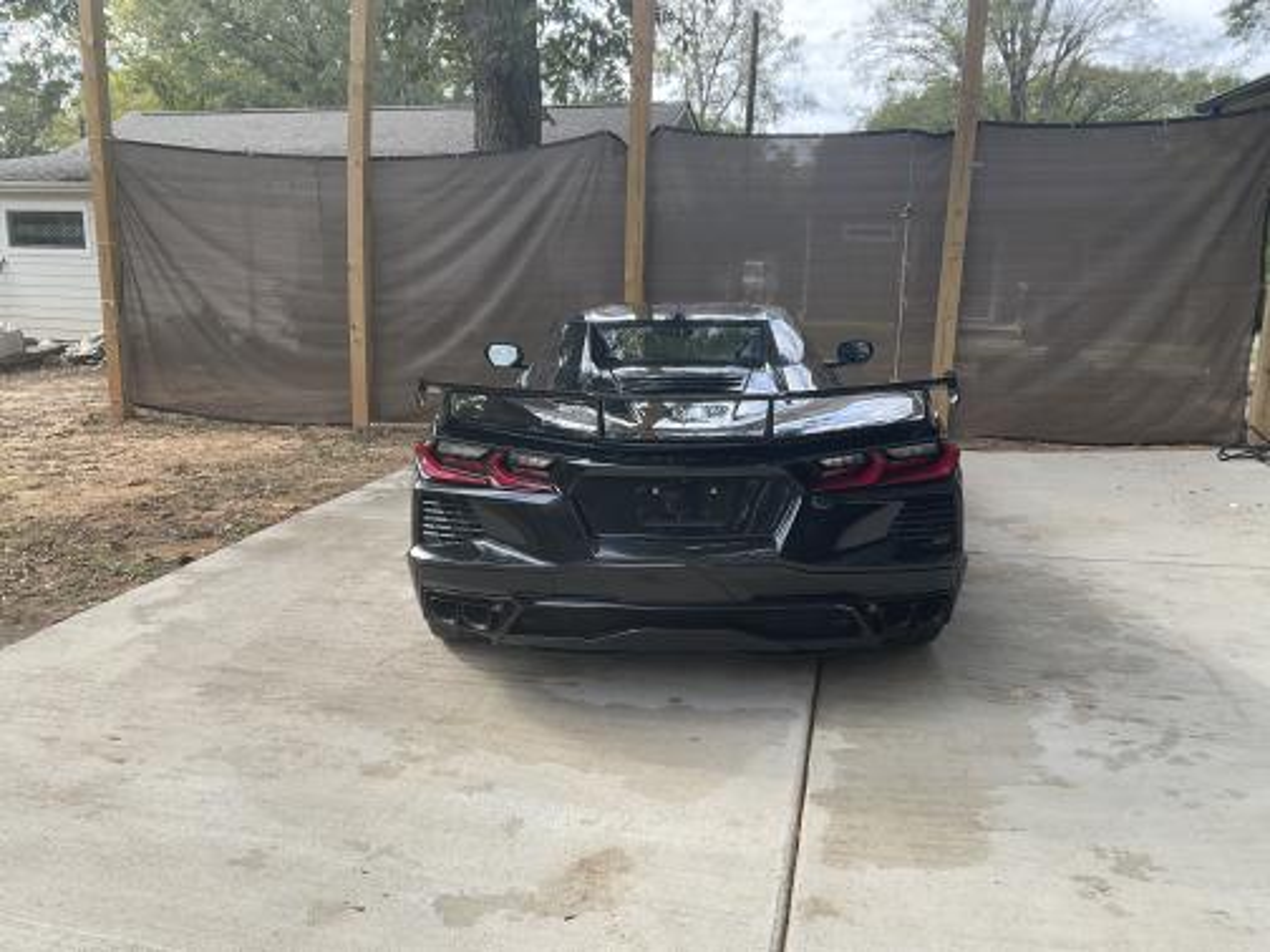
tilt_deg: -13.3
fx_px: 1064
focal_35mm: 29
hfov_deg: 61.7
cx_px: 635
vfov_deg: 48.2
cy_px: 476
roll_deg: -1.6
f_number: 1.8
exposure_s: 1/295
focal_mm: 3
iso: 16
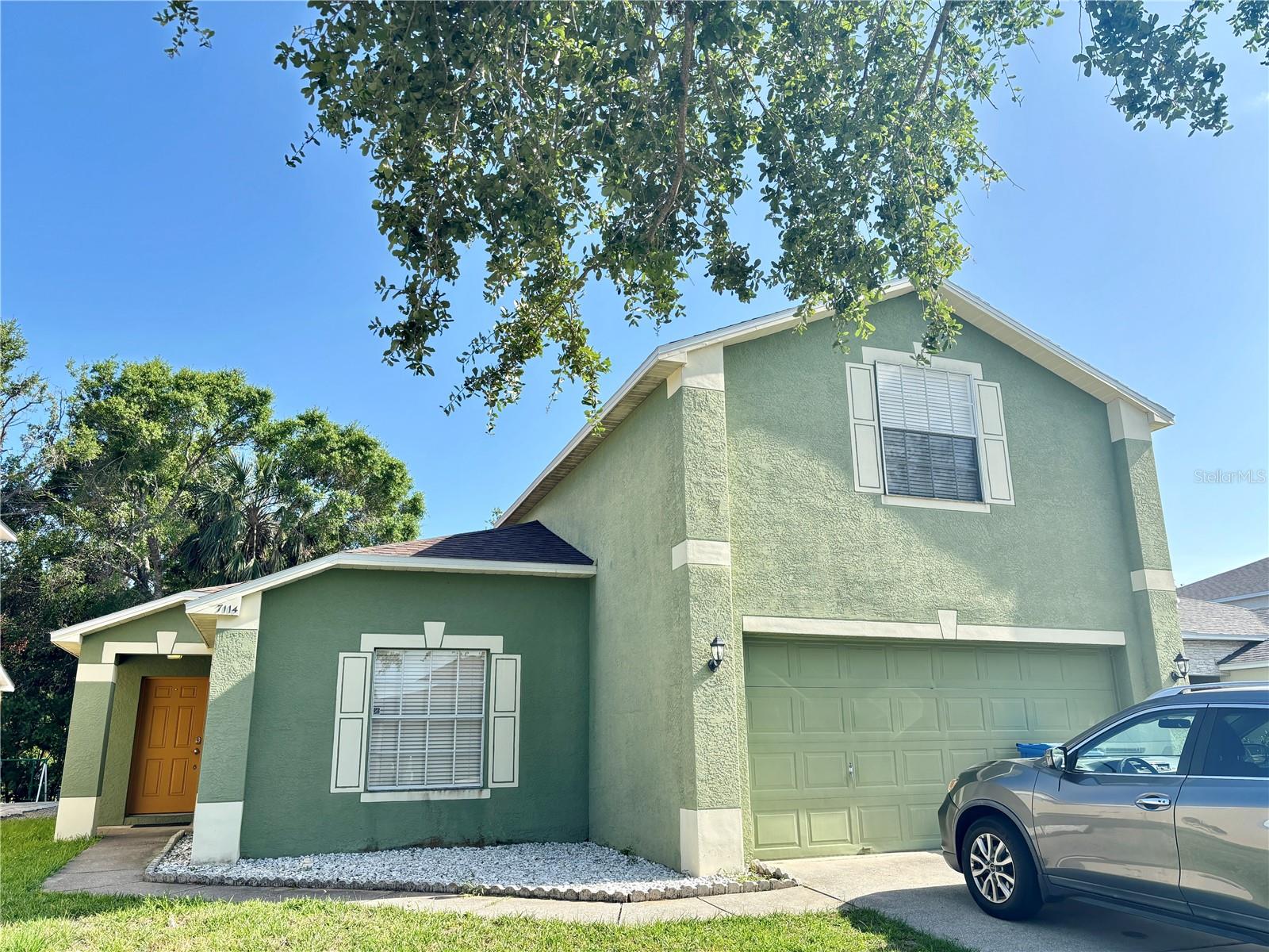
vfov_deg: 53.1
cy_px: 476
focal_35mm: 26
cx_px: 634
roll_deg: +1.0
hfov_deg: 67.3
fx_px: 953
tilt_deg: +15.7
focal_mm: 5.96
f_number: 1.6
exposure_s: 1/918
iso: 50
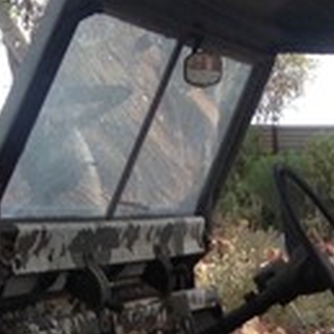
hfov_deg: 9.3
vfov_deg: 9.3
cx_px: 557
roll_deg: +1.4
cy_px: 546
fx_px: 1976
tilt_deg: -12.7
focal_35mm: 181
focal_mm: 4.12
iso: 50
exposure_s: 1/339
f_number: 2.4
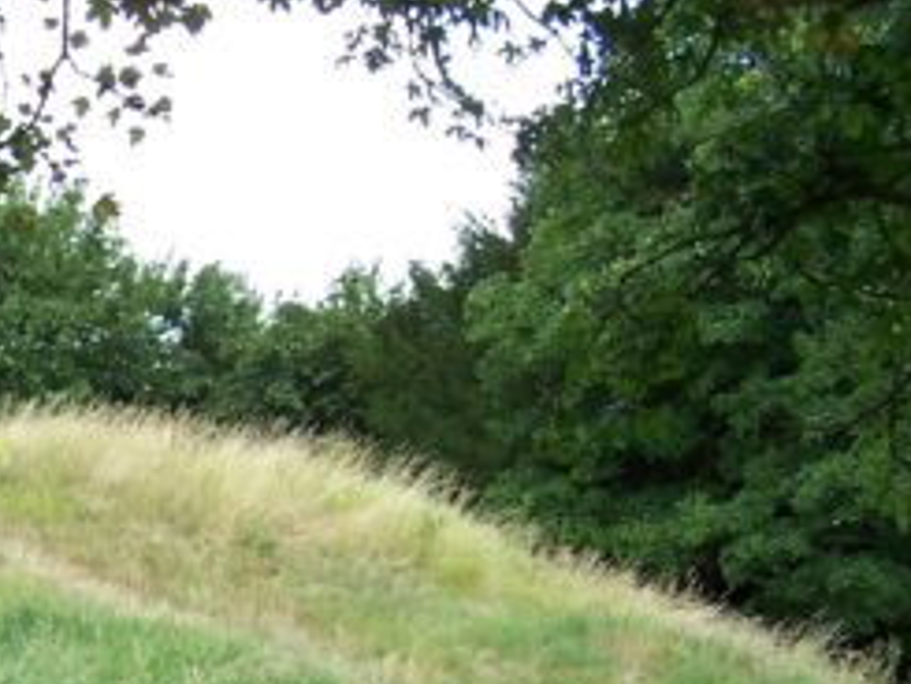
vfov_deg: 15.1
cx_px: 48
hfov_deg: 19.9
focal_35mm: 96
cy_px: 708
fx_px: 2528
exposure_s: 1/250
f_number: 2.8
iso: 80
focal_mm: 6.3
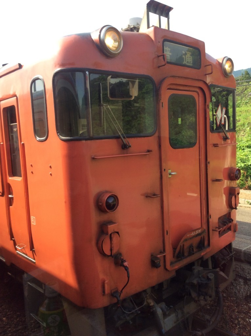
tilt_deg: -4.5
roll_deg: +3.3
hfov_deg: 44.1
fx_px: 310
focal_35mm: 32
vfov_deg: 56.9
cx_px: 126
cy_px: 168
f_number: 2.4
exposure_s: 1/179
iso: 32
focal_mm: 3.3
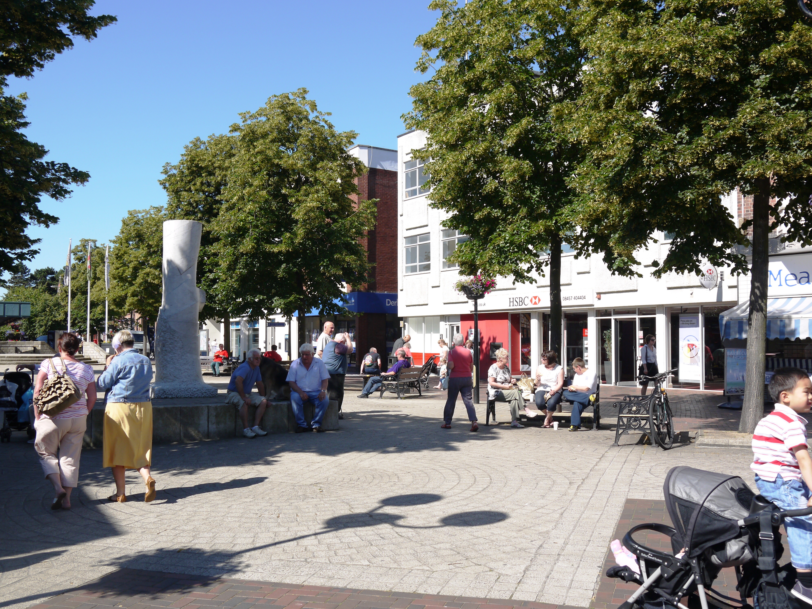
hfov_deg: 49.0
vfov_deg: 37.7
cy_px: 304
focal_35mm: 38
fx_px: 891
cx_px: 406
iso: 160
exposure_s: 1/320
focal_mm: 19
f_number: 8
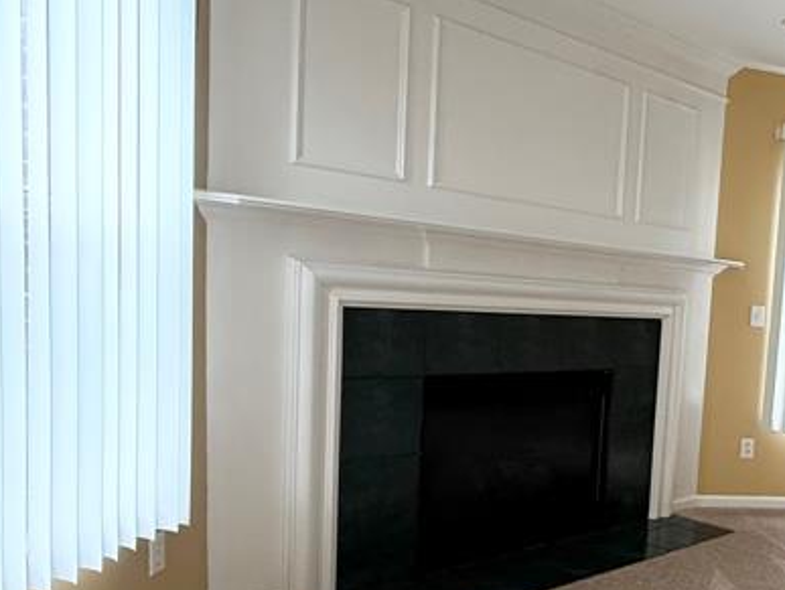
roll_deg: -5.8
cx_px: 945
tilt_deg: -5.4
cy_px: 387
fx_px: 840
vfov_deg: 38.3
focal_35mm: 37
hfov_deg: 37.6
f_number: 2.2
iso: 200
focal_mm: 2.22
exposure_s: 1/99
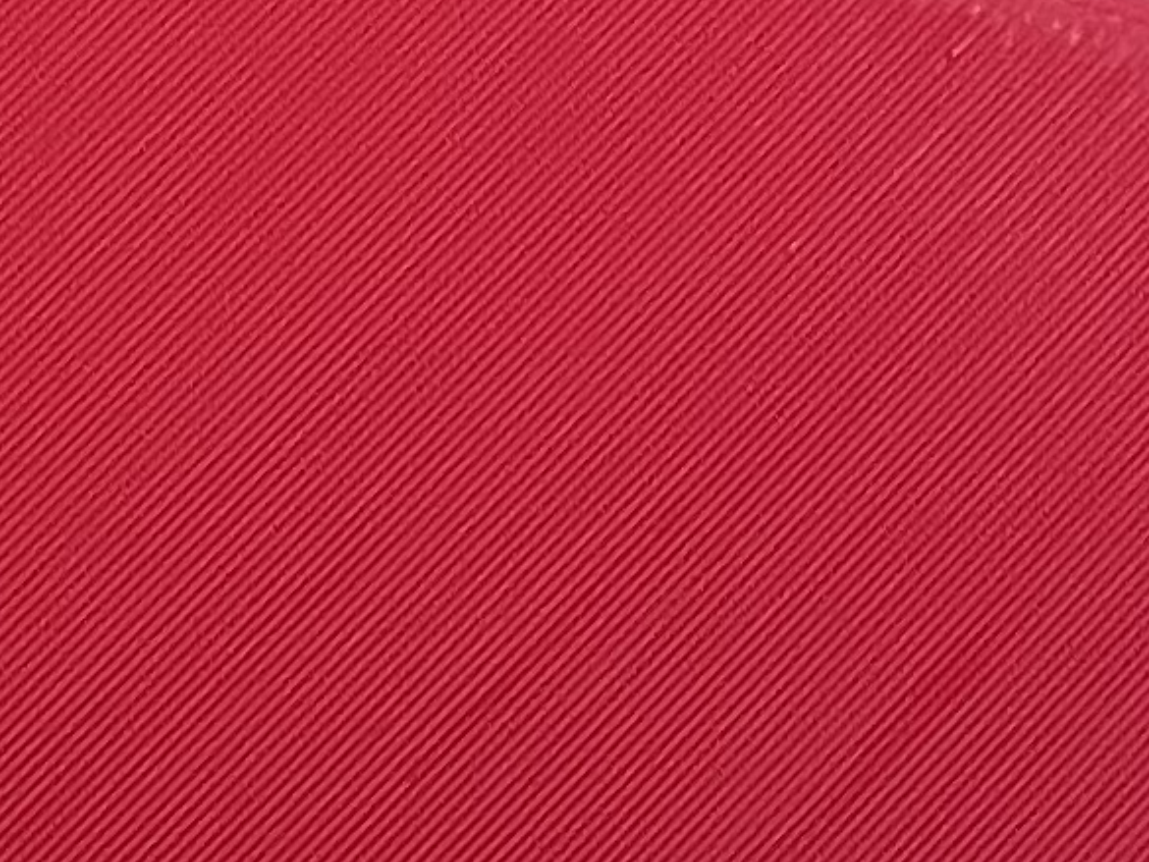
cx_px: 157
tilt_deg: -73.8
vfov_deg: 8.1
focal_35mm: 179
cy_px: 1304
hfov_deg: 11.0
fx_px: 5943
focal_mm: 5.1
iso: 400
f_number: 1.6
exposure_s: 1/60
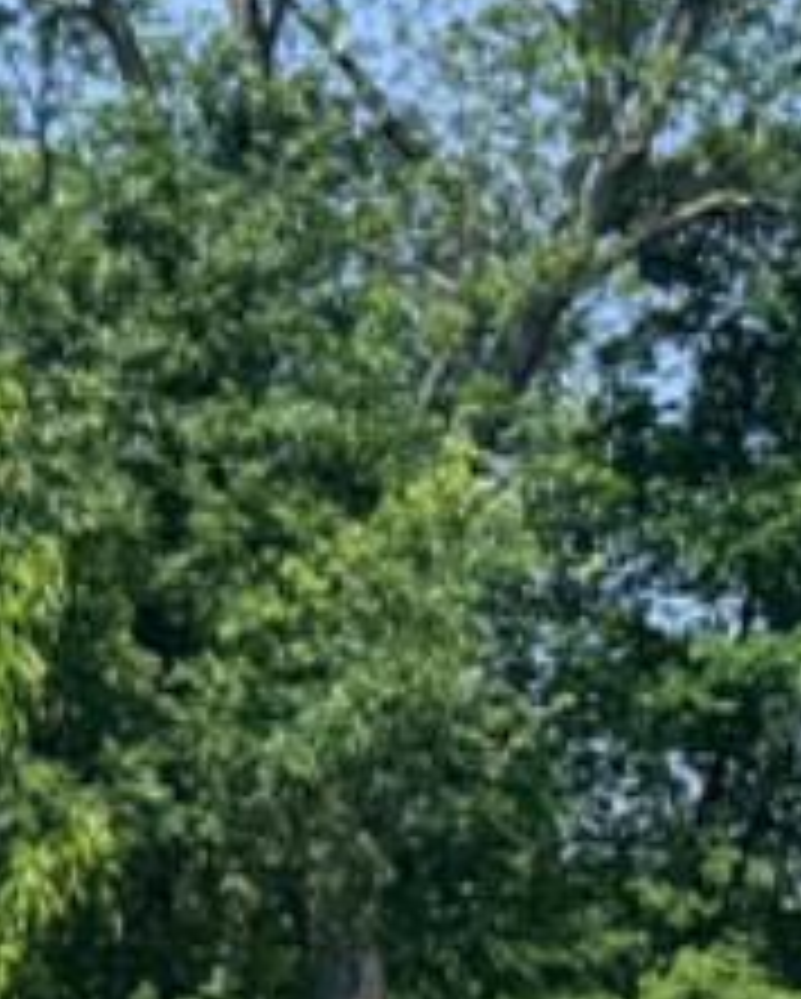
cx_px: 1755
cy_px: 2169
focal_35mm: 216
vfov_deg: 8.4
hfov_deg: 6.9
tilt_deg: -5.7
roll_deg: +0.1
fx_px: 6392
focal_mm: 6.76
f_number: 1.78
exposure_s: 1/5714
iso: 80
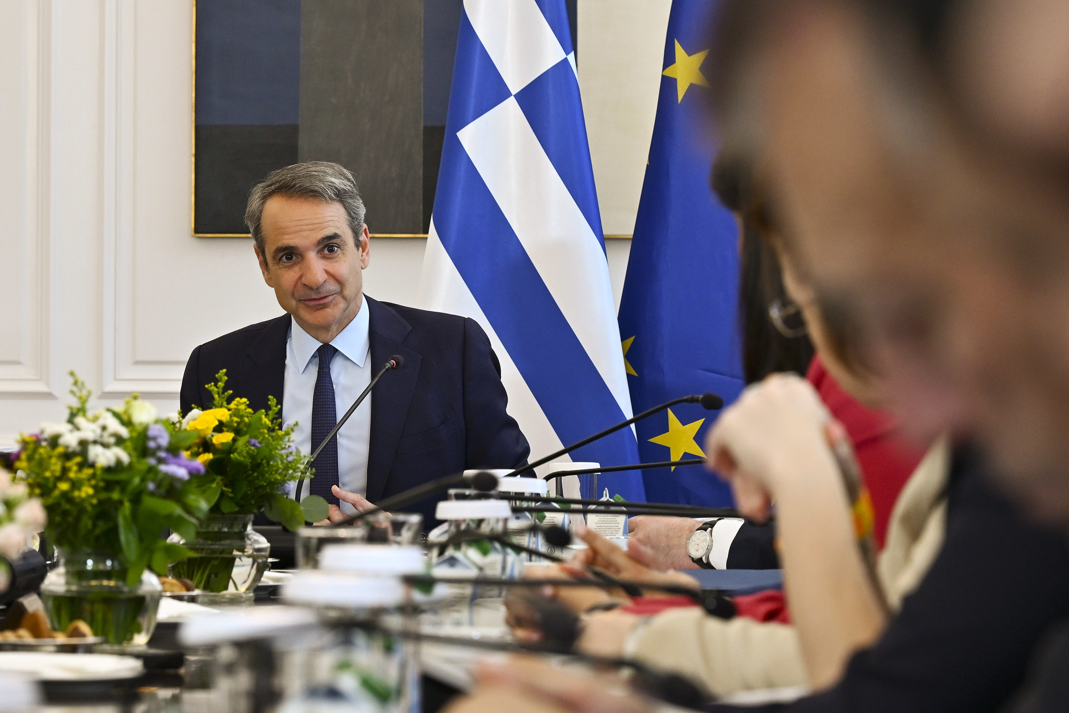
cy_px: 356
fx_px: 5345
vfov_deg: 7.6
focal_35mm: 180
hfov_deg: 11.4
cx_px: 534
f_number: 6.3
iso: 1000
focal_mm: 120
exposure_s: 1/125
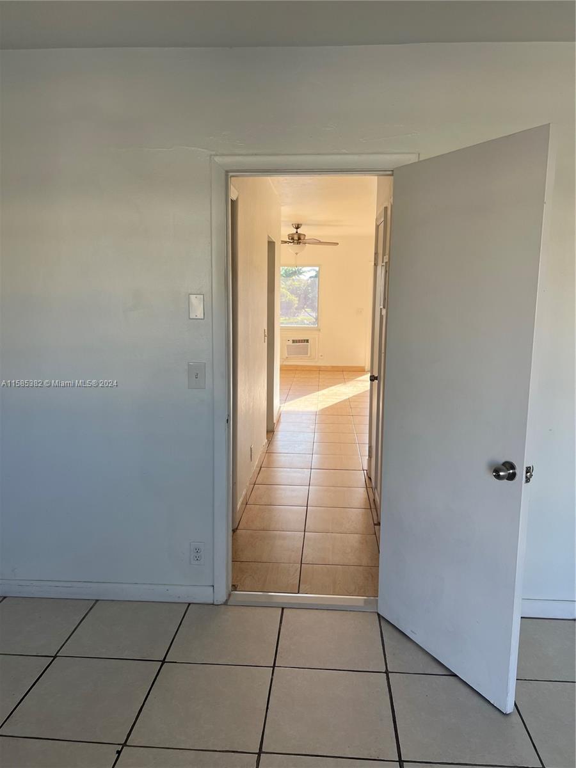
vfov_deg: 67.3
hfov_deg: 53.1
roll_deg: -2.4
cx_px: 288
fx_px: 577
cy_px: 384
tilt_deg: -9.1
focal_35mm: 26
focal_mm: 5.7
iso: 40
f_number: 1.5
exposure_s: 1/190
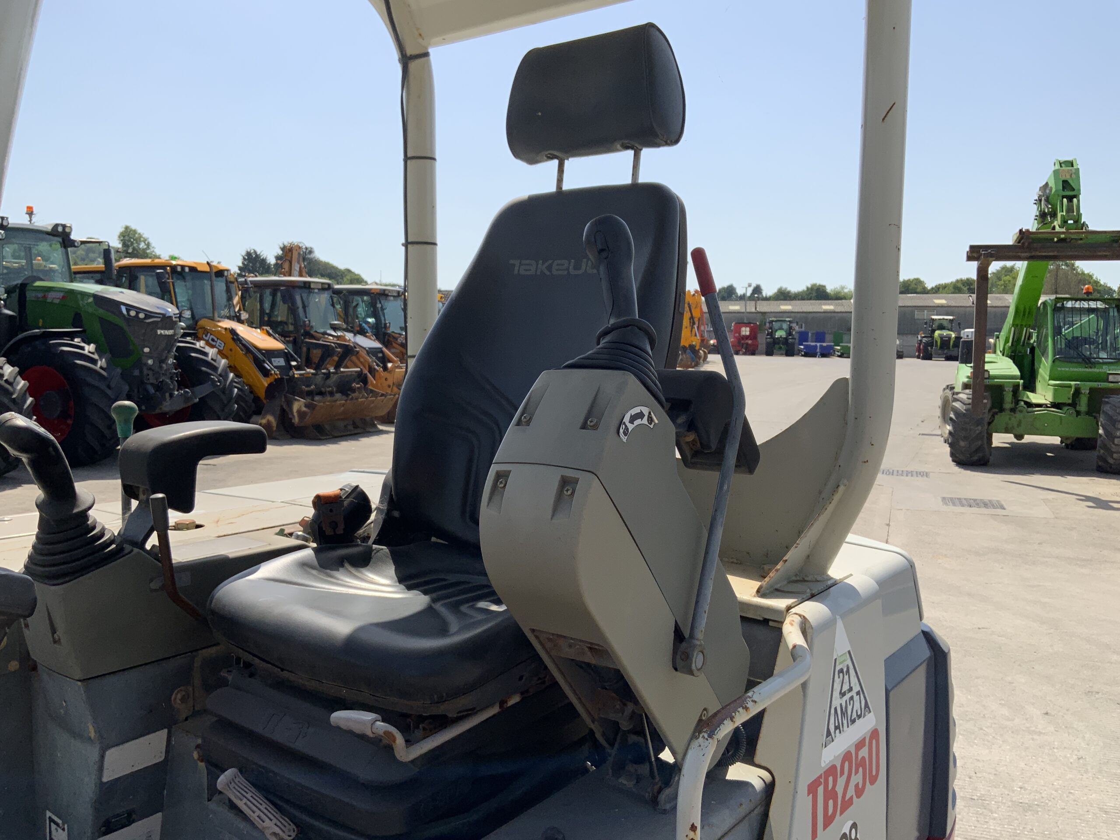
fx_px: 938
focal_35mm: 29
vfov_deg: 48.2
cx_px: 560
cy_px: 420
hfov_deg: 61.7
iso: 16
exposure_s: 1/2427
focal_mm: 3
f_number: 1.8
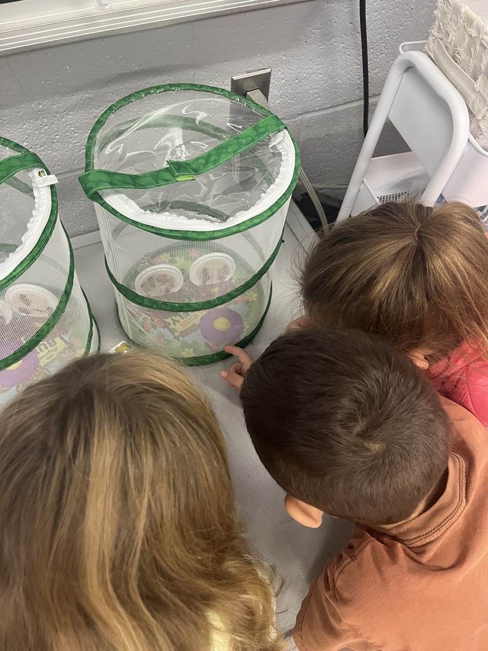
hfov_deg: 53.1
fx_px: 489
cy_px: 326
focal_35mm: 26
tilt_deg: -58.6
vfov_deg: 67.3
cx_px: 244
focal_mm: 5.1
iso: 320
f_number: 1.6
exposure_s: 1/60
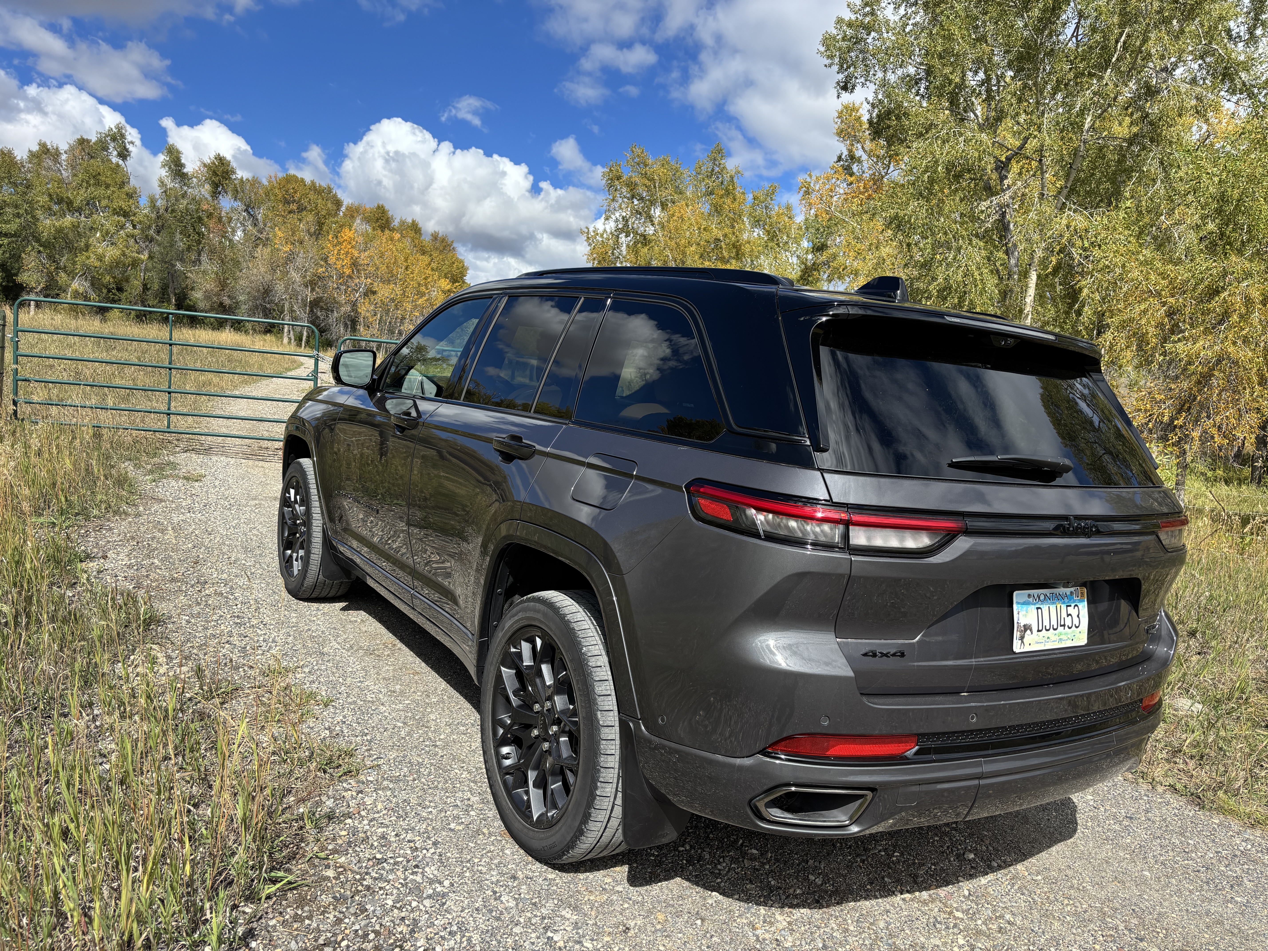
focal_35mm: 26
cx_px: 634
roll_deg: -5.4
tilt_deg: -4.0
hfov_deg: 67.3
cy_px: 476
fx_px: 952
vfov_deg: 53.1
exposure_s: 1/2639
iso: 50
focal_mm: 5.96
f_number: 1.6
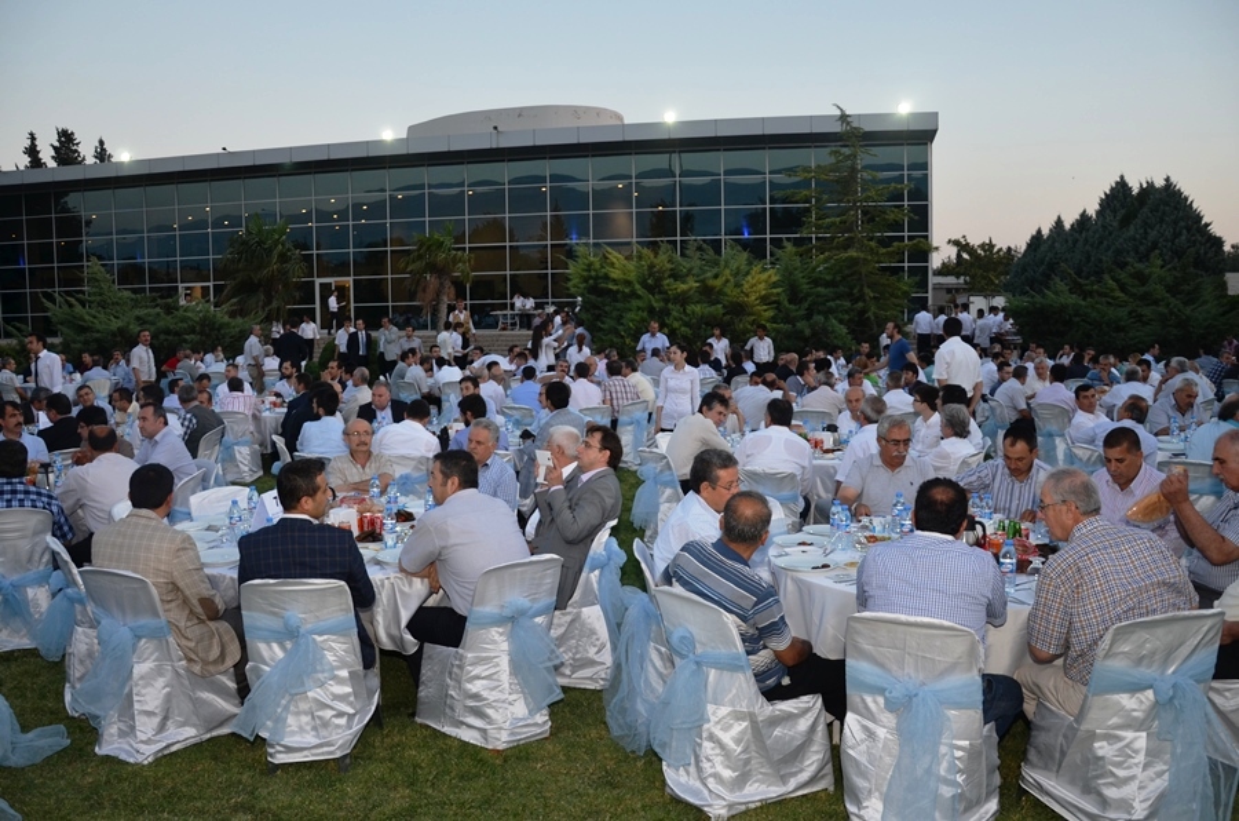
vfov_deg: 22.5
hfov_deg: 33.5
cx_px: 620
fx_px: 2061
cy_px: 410
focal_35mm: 60
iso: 200
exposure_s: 1/80
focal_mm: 40
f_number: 4.5
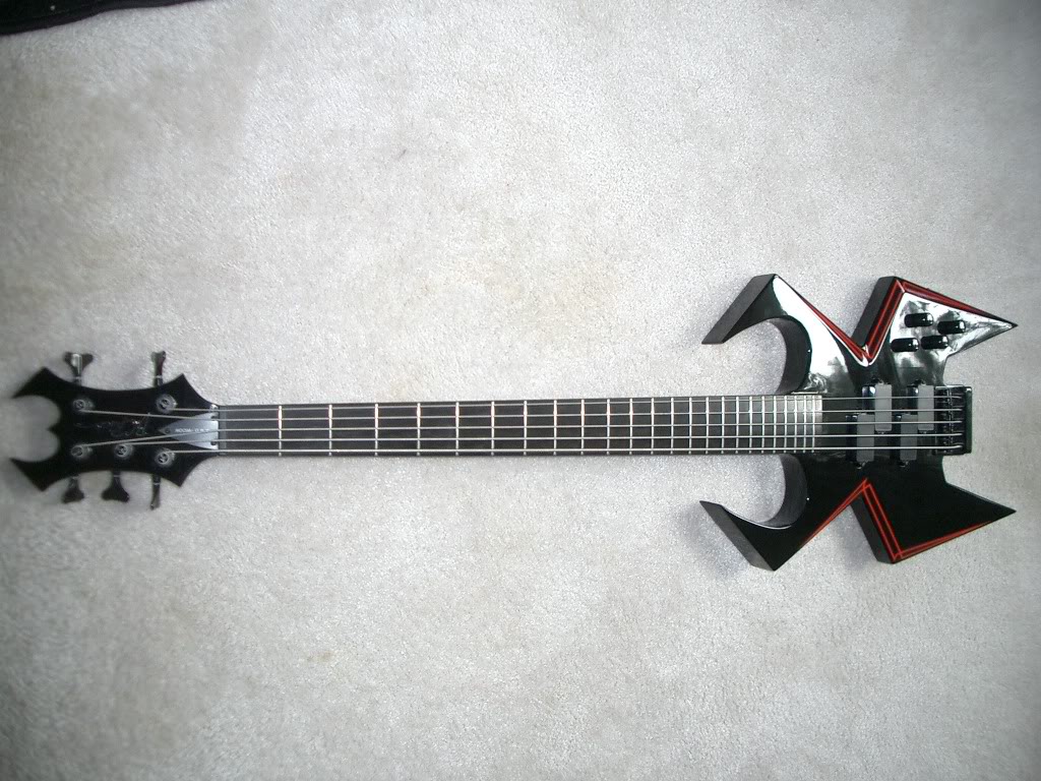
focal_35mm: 35
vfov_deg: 40.7
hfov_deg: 52.6
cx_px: 520
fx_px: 1053
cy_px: 390
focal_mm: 5.8
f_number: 2.6
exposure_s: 1/50
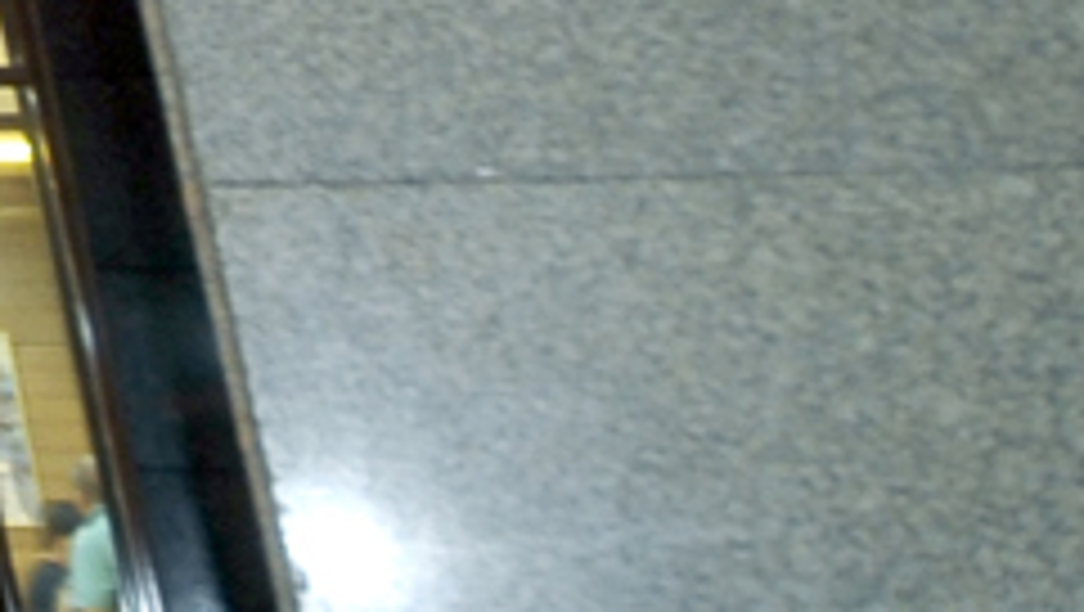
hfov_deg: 9.8
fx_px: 3970
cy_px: -1616
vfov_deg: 7.2
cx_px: -2512
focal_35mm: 138
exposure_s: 1/1.6
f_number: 6.3
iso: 200
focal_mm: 12
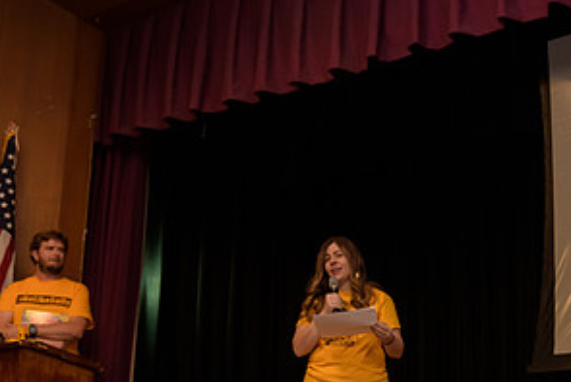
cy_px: 274
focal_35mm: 59
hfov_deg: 32.4
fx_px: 936
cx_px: 505
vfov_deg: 22.9
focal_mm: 30
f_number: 4
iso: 2000
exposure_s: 1/125
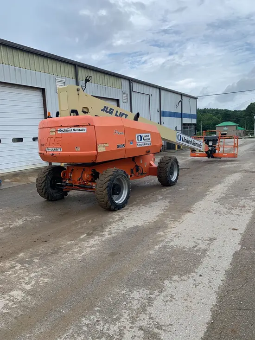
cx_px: 128
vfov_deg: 67.3
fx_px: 255
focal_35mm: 26
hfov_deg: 53.1
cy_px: 170
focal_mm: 4.25
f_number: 1.8
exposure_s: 1/1387
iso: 25
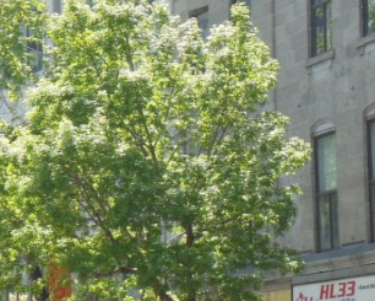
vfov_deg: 8.3
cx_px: 49
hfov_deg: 10.3
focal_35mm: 186
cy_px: 243
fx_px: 2065
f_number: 4.1
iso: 125
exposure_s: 1/250
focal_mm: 10.2
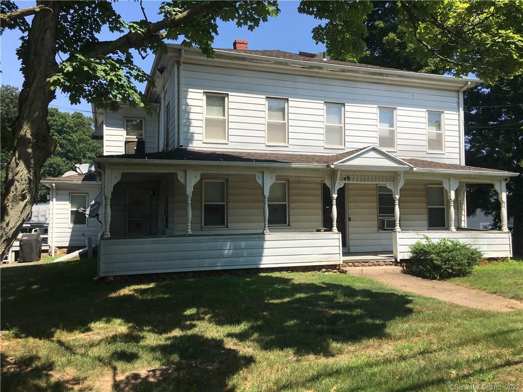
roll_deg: -0.5
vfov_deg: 48.2
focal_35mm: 29
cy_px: 196
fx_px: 438
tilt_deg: +5.6
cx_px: 262
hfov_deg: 61.7
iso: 25
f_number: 2.2
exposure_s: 1/1374
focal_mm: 4.15
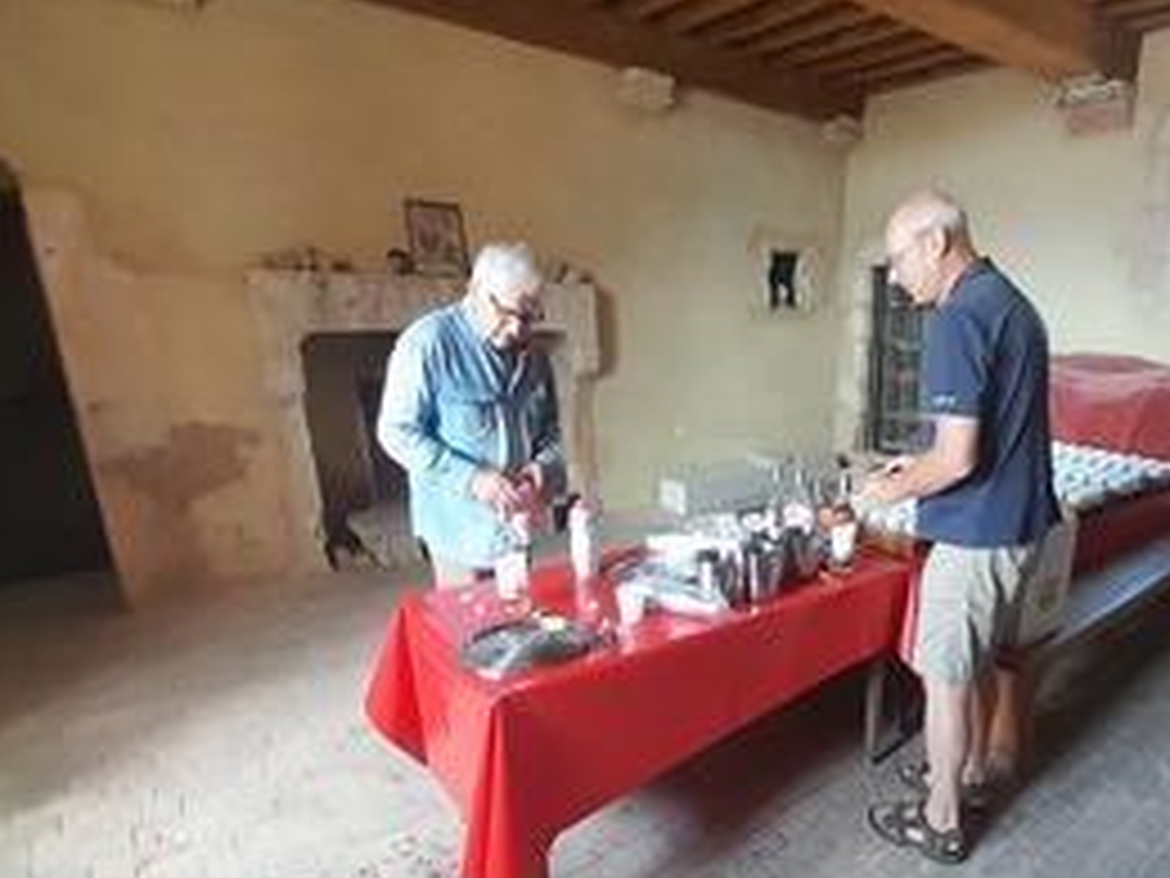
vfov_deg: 65.4
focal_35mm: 20
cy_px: 527
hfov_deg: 79.0
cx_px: 783
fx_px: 676
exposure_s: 1/25
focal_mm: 1.13
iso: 200
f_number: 2.2
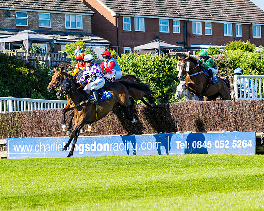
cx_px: 145
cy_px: 116
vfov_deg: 8.2
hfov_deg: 10.2
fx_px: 1475
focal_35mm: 189
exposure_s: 1/1600
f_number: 4
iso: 200
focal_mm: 80
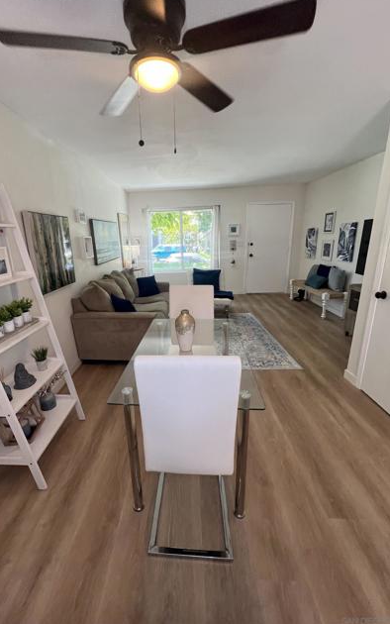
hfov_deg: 78.3
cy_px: 310
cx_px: 170
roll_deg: +3.2
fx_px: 238
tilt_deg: -14.2
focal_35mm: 14
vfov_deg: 105.3
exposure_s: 1/120
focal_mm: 1.57
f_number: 1.8
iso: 200
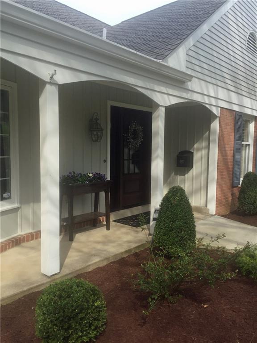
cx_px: 128
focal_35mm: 29
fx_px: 287
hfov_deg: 48.2
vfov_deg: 61.7
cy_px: 172
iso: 32
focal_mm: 4.15
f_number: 2.2
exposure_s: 1/807
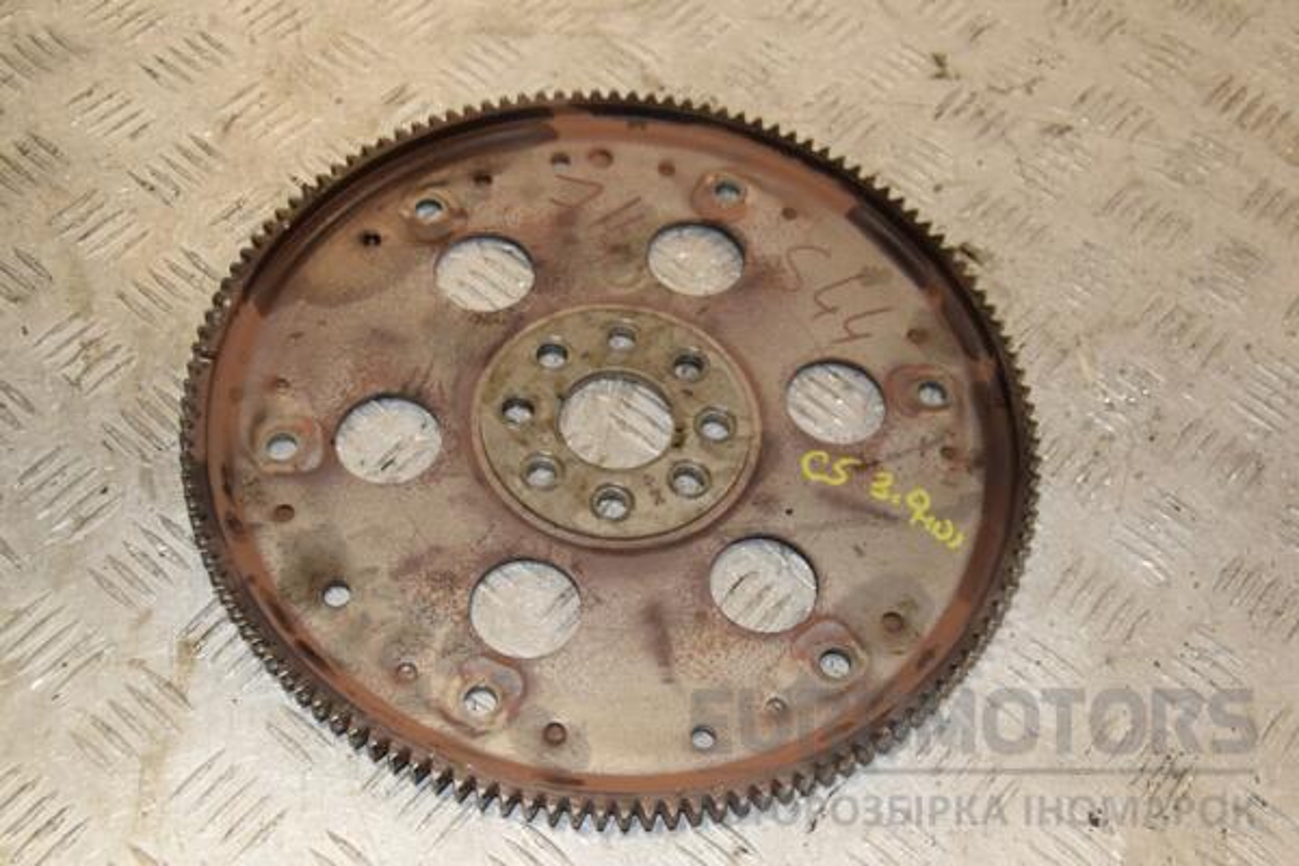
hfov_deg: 41.1
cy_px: 433
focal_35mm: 48
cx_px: 650
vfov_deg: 28.1
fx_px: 1732
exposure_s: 1/200
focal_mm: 32
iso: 800
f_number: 6.3
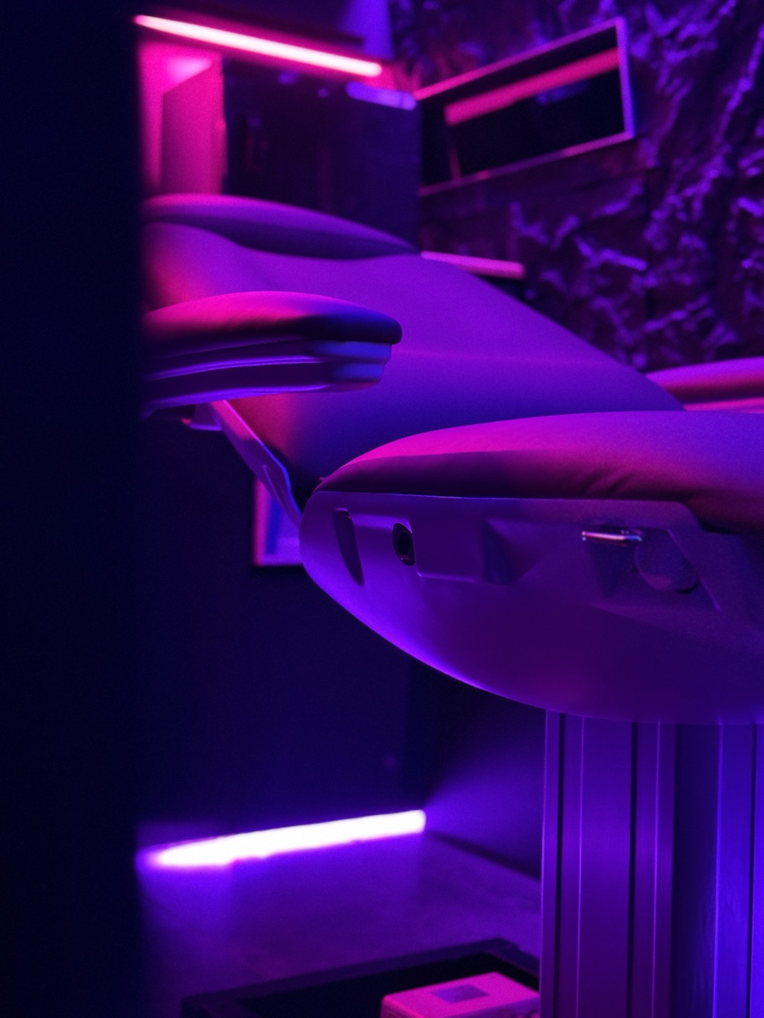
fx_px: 1413
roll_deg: -1.4
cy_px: 509
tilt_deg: -1.8
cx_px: 382
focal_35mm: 48
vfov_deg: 39.7
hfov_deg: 30.3
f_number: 1.78
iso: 1000
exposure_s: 1/18
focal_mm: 6.76
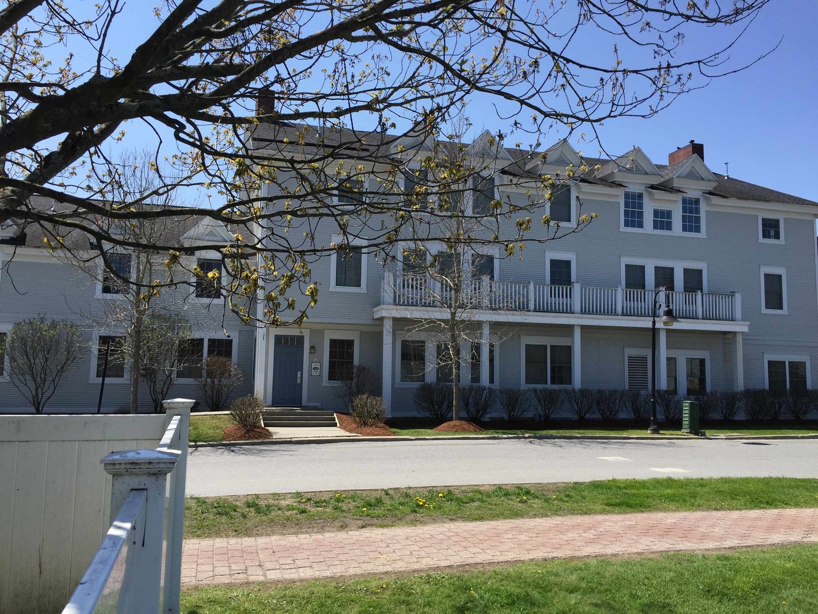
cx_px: 409
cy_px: 307
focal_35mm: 29
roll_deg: -0.9
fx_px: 685
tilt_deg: +4.9
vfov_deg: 48.2
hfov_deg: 61.7
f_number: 2.2
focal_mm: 4.15
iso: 32
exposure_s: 1/1582
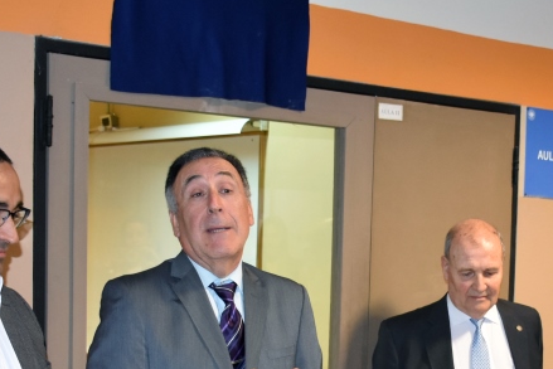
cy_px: 321
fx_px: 1183
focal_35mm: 77
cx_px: 445
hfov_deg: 25.8
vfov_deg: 17.5
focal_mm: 22
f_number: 3.5
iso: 1400
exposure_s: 1/60
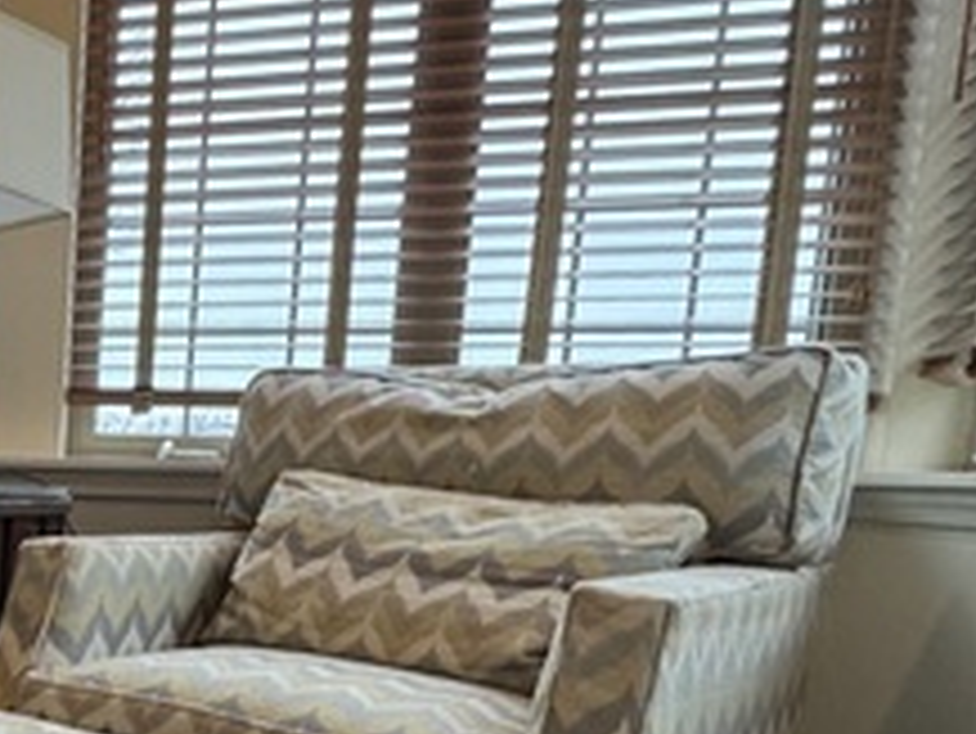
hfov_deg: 34.5
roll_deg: -1.0
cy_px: 603
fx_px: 1213
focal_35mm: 43
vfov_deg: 32.6
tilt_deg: -5.2
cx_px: -214
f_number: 2.2
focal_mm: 2.22
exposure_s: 1/120
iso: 200
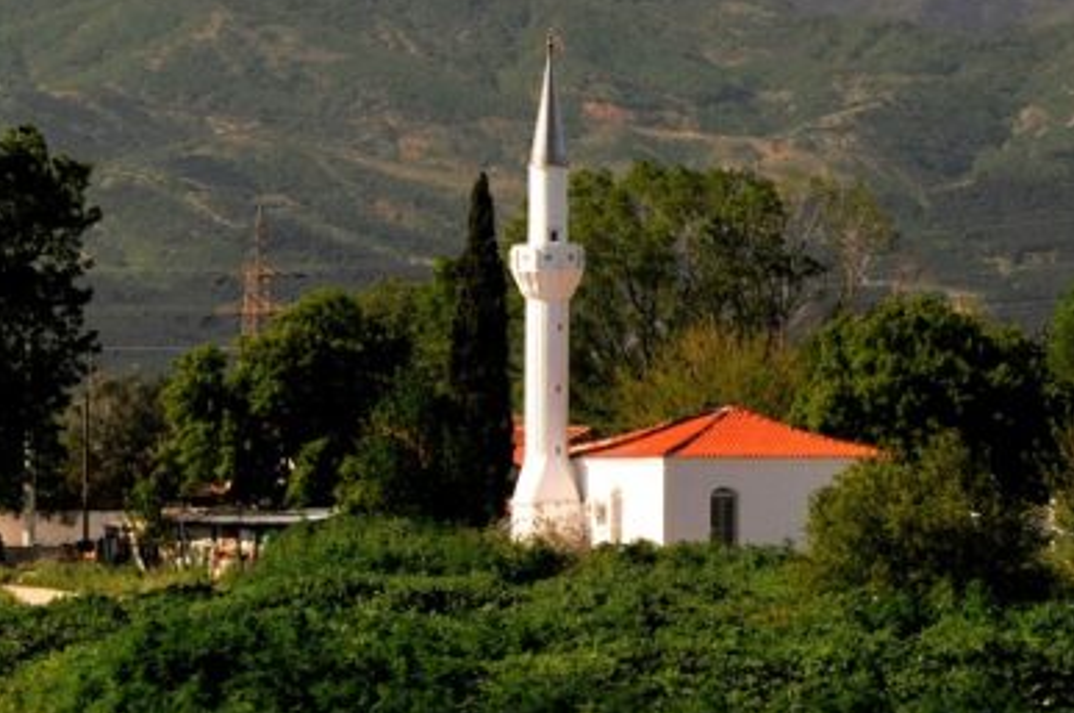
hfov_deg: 7.3
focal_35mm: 278
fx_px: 8283
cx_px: -322
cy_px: 440
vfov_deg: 4.9
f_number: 16
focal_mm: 105
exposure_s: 1/500
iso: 800
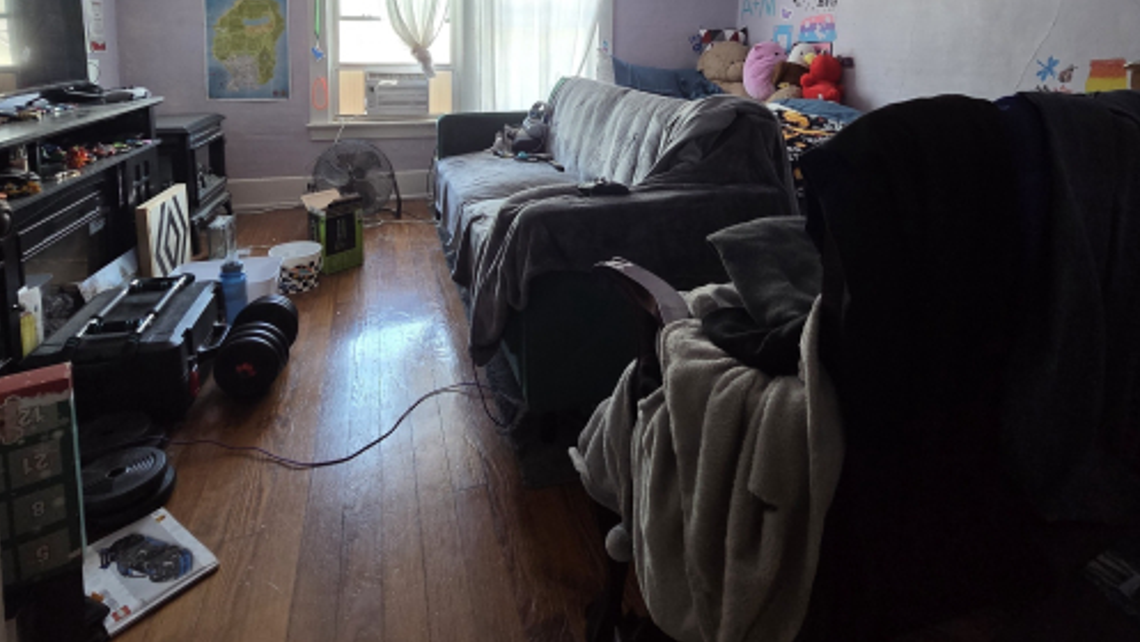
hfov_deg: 89.5
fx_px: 575
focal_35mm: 19
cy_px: 93
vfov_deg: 52.9
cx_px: 569
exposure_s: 1/60
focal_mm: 2.2
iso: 320
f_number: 2.2
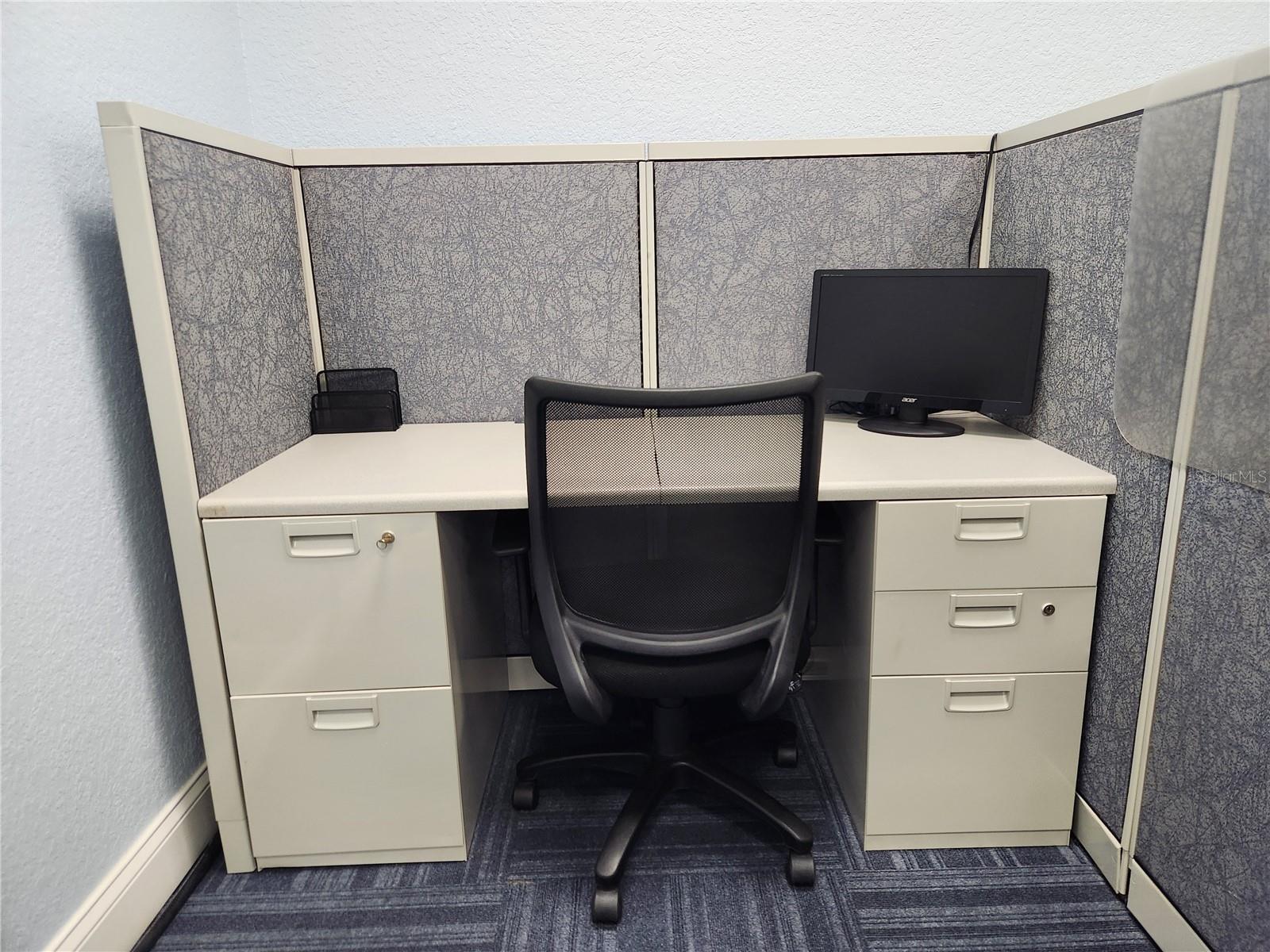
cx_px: 635
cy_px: 476
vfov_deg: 58.9
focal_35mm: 23
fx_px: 844
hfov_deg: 73.9
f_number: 1.8
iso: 400
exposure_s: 1/120
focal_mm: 5.4
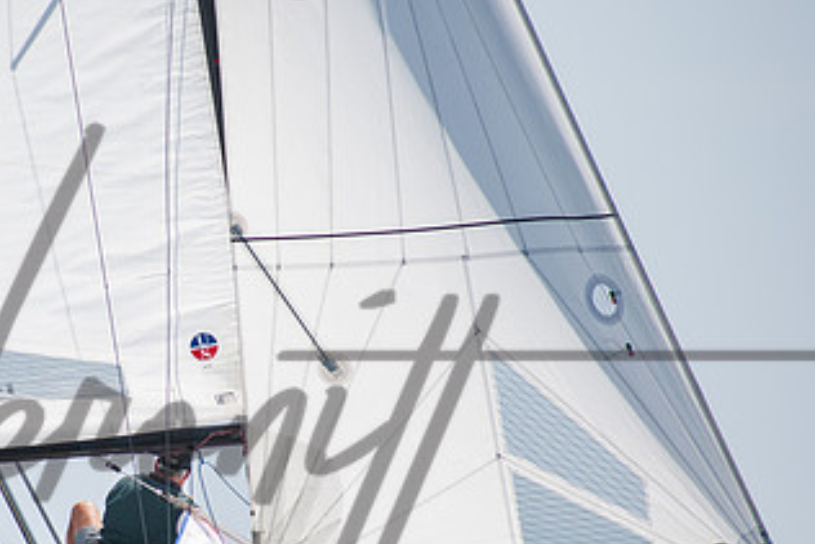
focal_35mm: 656
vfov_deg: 2.1
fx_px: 14857
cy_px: 416
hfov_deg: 3.1
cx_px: 129
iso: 200
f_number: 6.3
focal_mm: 230
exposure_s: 1/1000
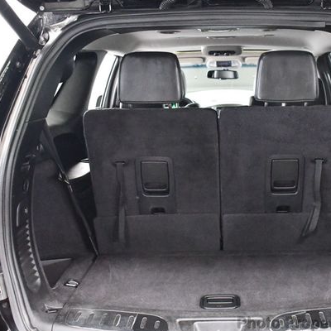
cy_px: 162
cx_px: 228
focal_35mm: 49
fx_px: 530
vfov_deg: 34.7
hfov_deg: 34.3
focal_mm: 18
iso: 8000
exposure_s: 1/60
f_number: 3.5
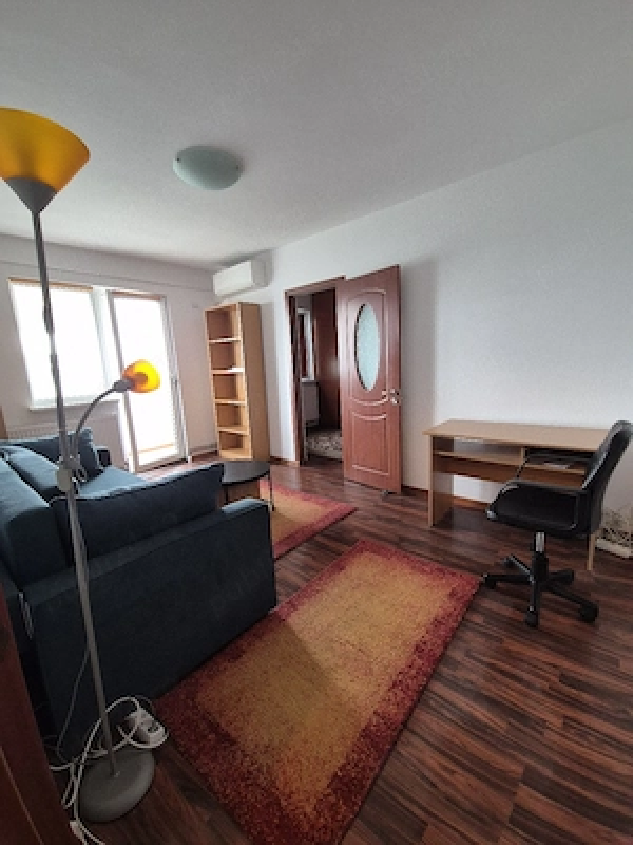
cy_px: 422
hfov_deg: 89.9
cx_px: 316
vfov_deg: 106.2
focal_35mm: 13
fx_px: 317
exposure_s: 1/50
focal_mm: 2.2
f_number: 2.2
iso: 320
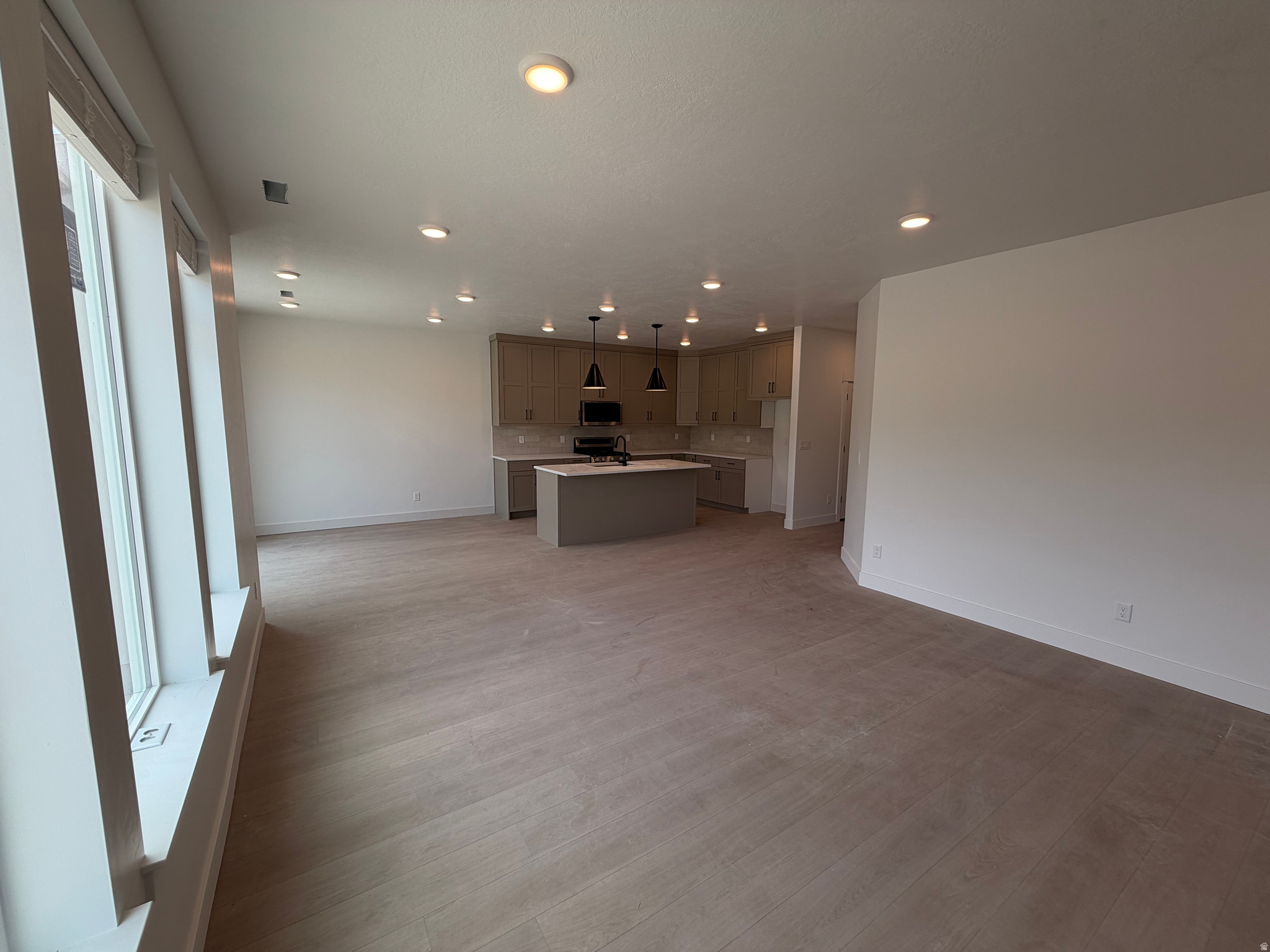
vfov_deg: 85.7
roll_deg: -0.3
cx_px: 635
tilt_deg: -6.9
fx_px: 514
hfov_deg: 102.1
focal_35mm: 14
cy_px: 476
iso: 25
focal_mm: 2.22
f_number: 2.2
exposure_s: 1/120
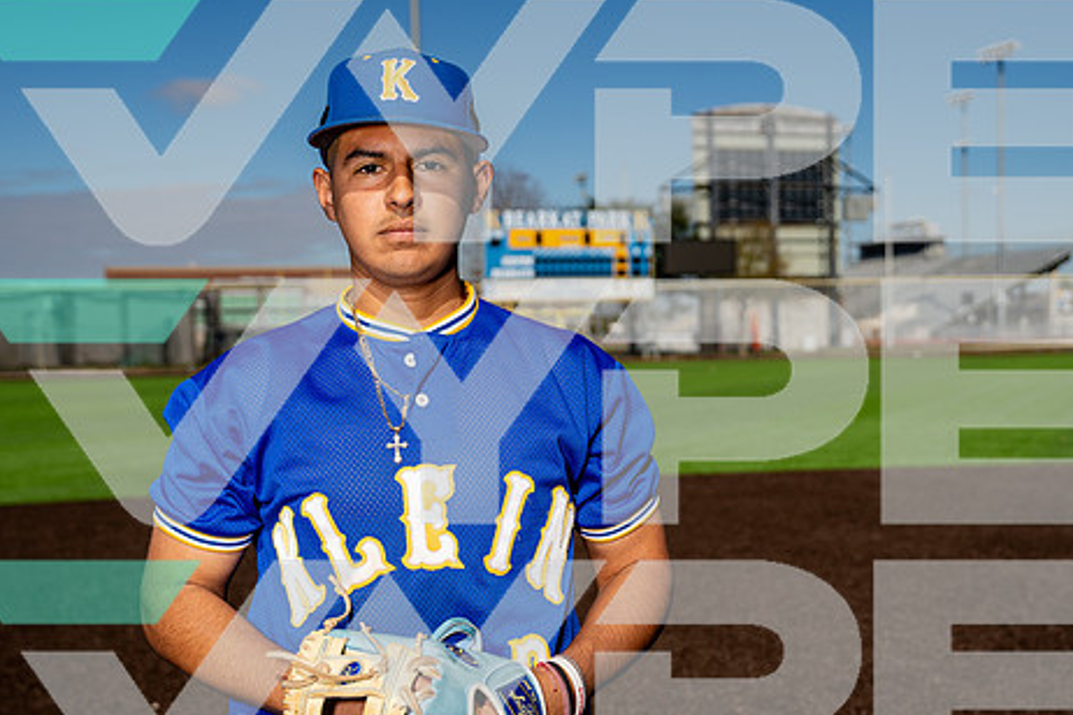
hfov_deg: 40.3
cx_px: 557
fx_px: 1460
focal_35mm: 49
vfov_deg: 27.5
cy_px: 403
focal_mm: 39
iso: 100
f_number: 4
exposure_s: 1/2500
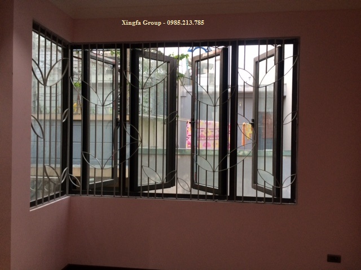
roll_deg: -1.4
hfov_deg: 61.7
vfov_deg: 48.2
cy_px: 135
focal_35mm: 29
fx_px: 302
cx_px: 180
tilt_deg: -0.7
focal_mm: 4.15
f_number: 2.2
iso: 80
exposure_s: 1/33
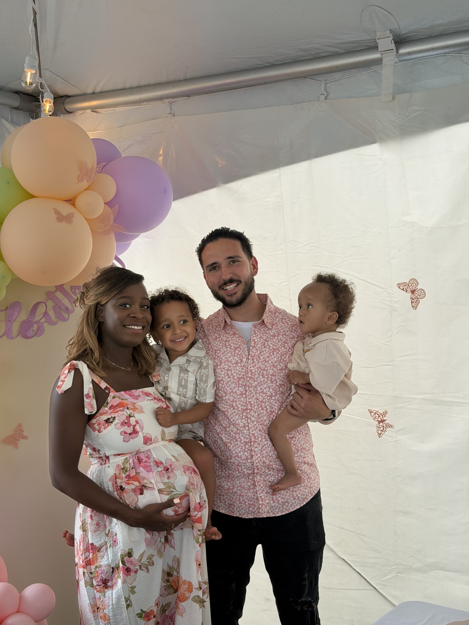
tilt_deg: +1.0
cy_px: 312
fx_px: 867
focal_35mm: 48
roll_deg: -1.0
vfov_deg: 39.7
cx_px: 234
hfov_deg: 30.3
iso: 64
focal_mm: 6.76
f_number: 1.78
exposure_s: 1/132
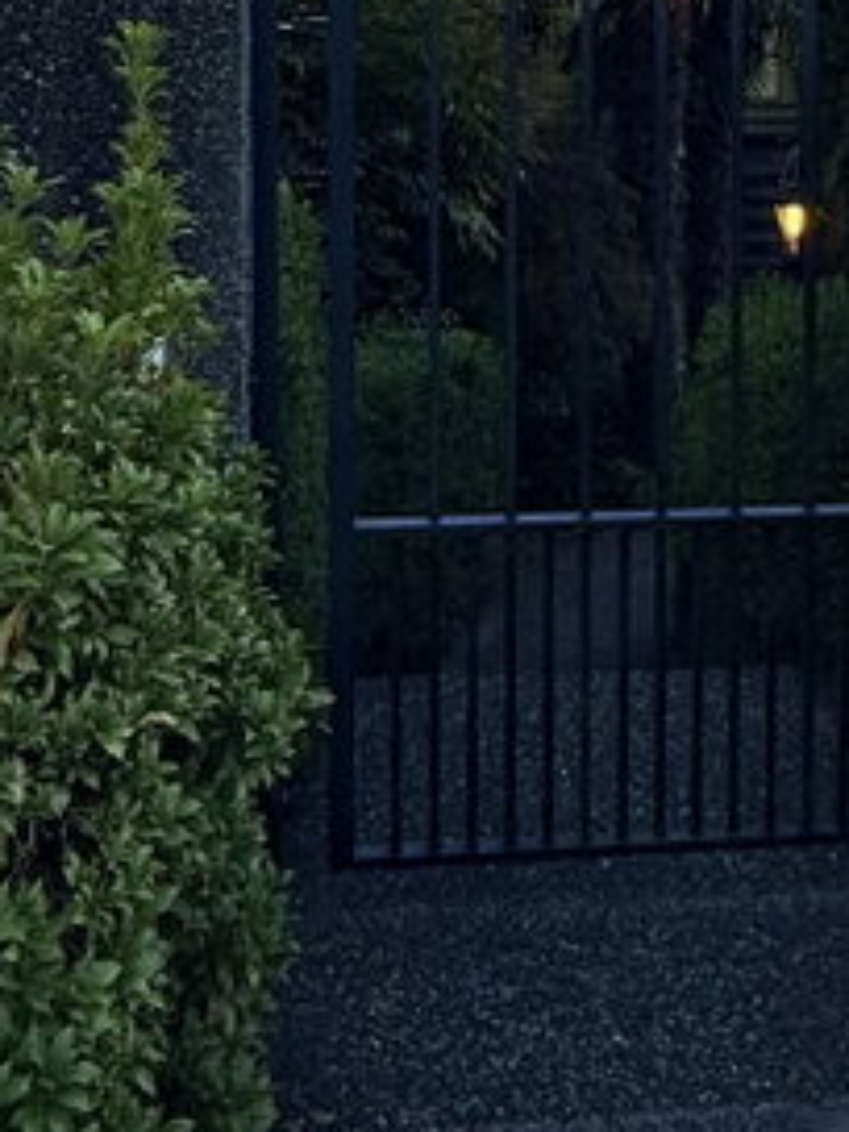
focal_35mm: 55
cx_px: 570
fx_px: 1799
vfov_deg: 32.1
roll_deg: -0.7
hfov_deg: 26.4
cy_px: -6
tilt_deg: -2.2
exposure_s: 1/486
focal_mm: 2.22
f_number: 2.2
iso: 50
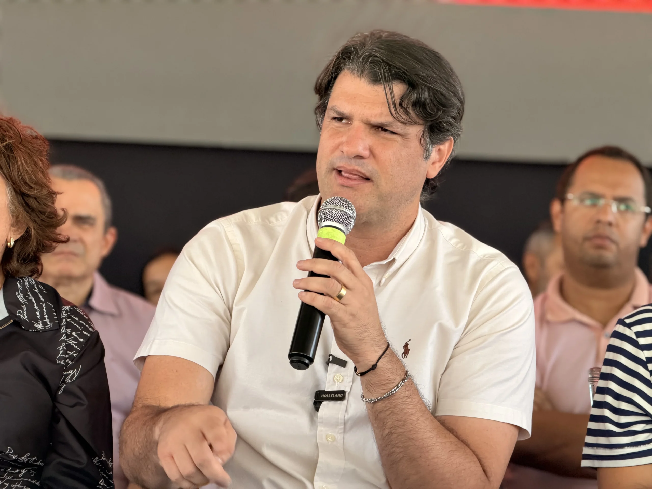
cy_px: 244
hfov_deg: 19.6
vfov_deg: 14.8
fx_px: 1884
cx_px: 326
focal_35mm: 100
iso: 125
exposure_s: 1/121
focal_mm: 16.9
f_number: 2.8
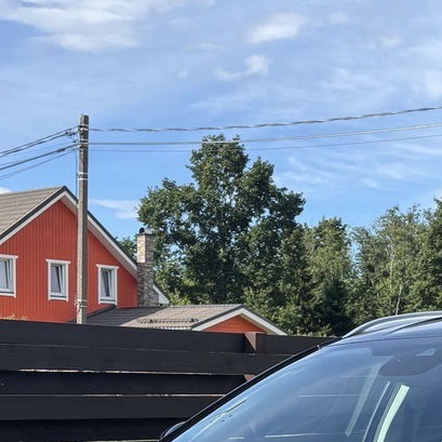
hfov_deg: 19.0
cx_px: 373
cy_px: 471
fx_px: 1300
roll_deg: -1.9
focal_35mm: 90
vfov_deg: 18.6
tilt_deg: -4.4
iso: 50
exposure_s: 1/1812
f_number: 1.6
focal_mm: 5.96
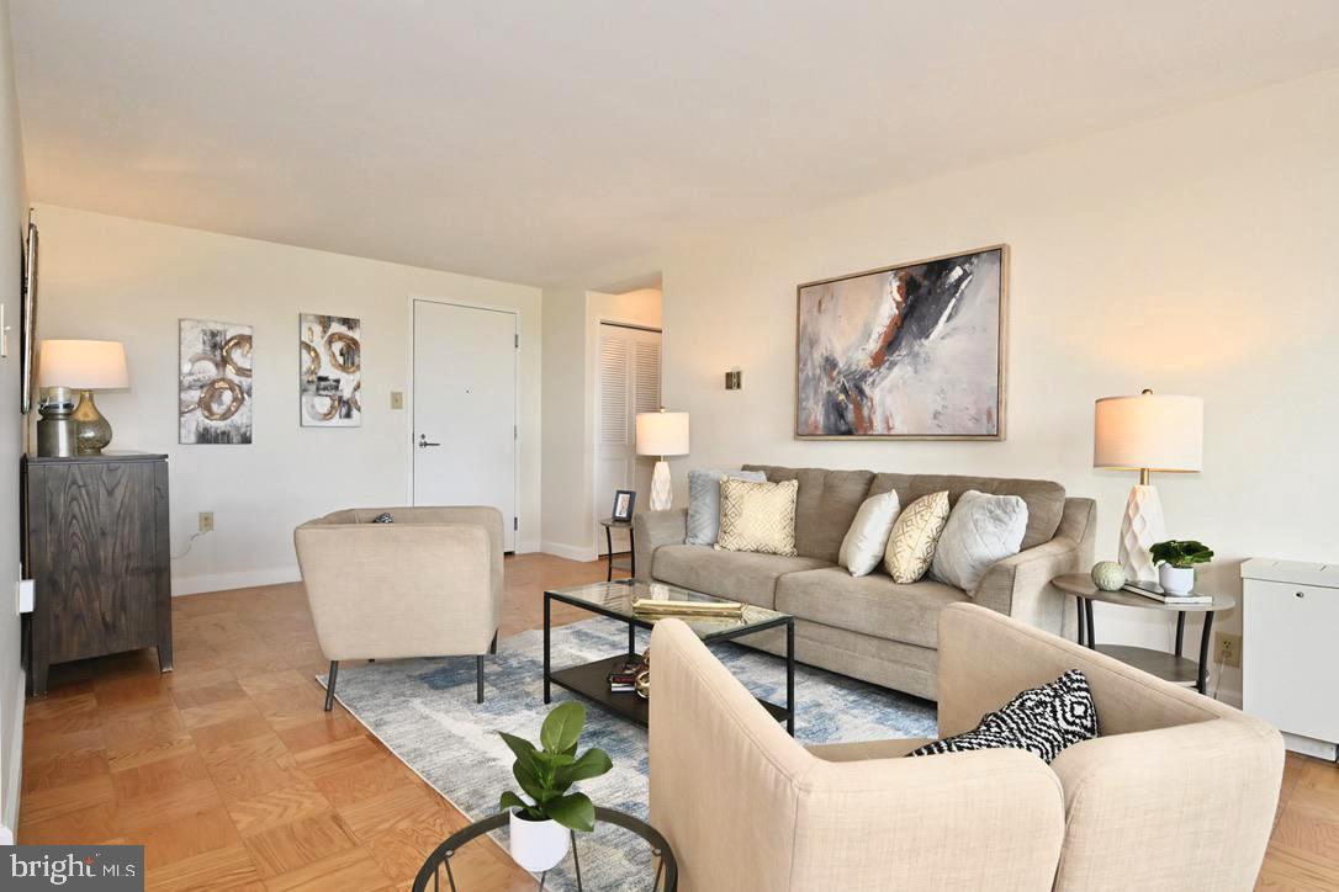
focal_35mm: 18
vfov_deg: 67.4
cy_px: 446
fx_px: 669
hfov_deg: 90.0
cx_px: 670
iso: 3200
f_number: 7.1
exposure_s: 1/400
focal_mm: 18
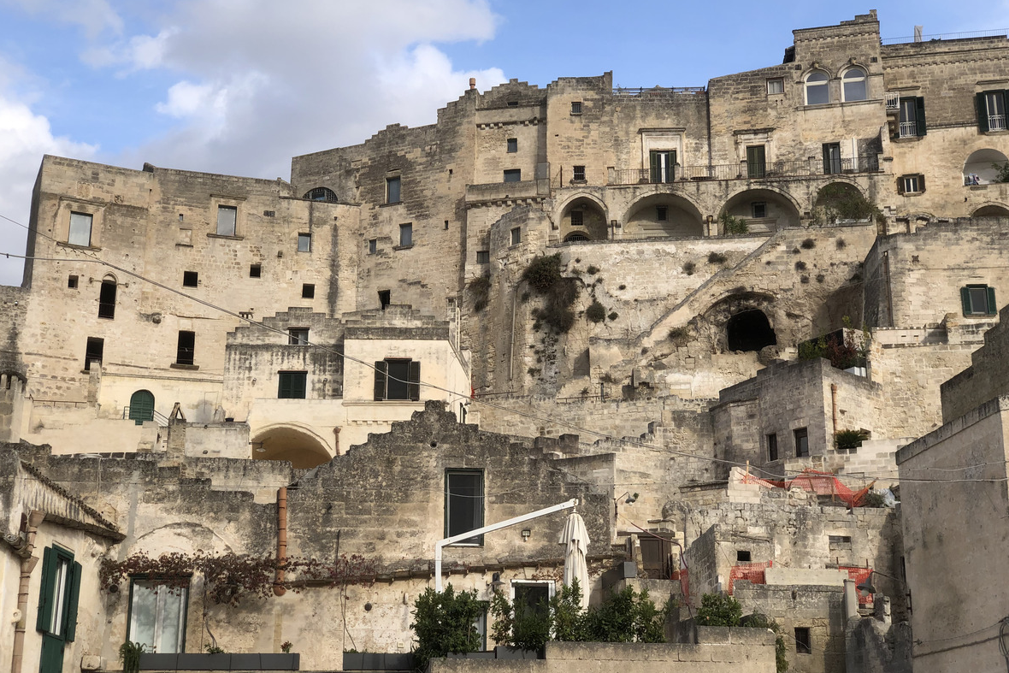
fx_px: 1542
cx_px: 504
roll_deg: +0.4
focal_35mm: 55
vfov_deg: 24.6
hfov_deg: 36.2
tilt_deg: +18.0
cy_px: 315
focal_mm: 6
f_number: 2.4
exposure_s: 1/540
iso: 16
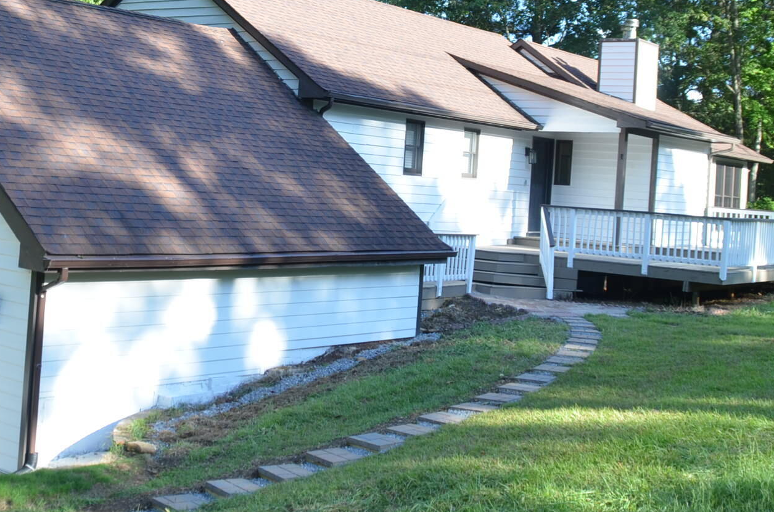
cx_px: 248
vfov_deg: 25.0
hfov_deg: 37.1
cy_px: 110
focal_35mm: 53
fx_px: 1137
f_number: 6.3
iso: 200
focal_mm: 18
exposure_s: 1/160
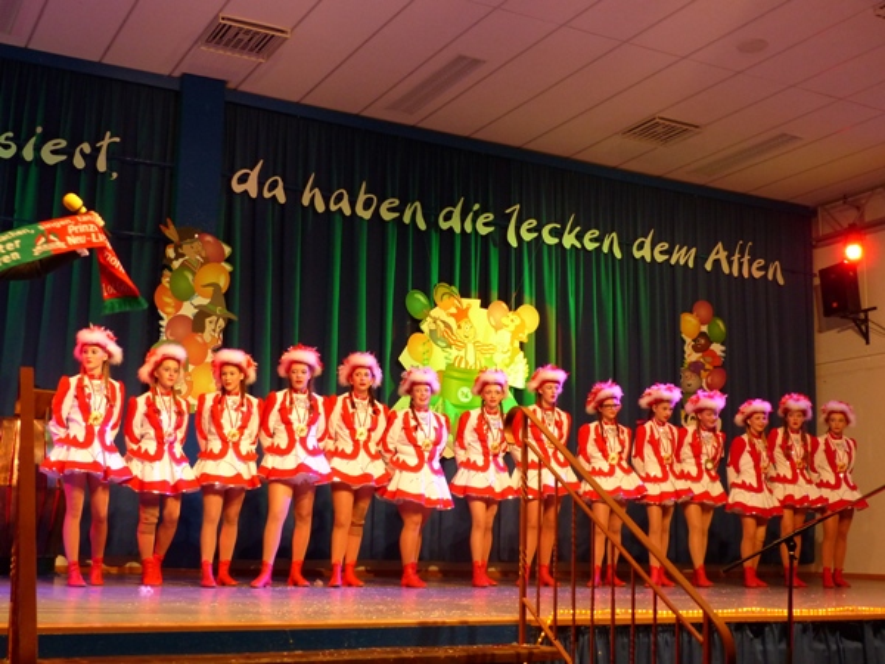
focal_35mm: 45
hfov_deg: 42.1
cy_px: 332
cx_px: 442
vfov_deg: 32.2
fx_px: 1150
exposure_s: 1/30
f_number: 2.8
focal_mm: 8.1
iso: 400
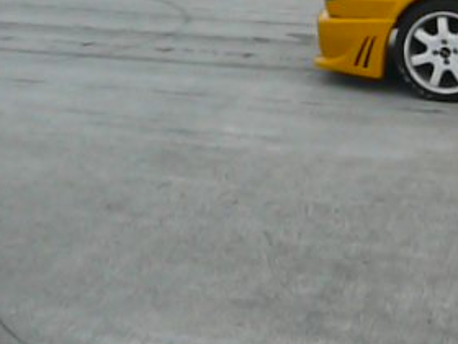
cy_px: -29
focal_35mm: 80
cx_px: 345
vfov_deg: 17.8
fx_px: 1058
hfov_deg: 24.1
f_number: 5
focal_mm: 5.2
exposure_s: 1/1600
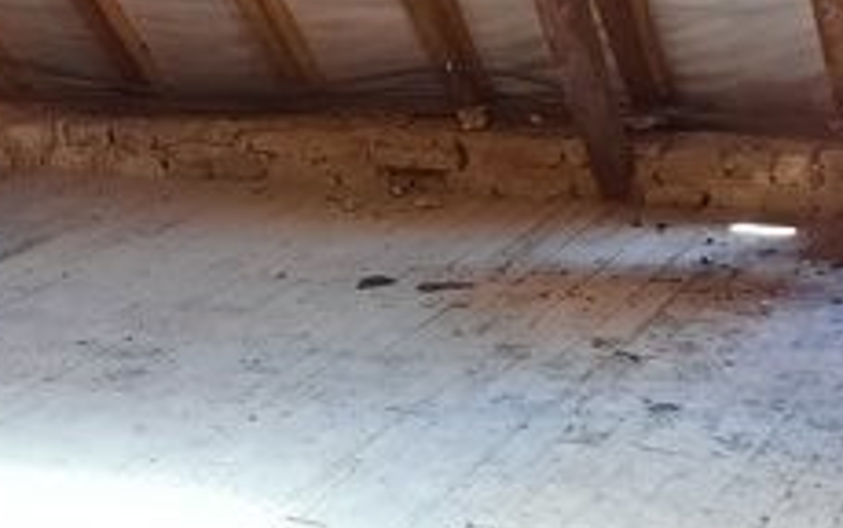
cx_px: -114
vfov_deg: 14.2
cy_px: 180
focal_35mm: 92
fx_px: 2115
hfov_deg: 21.3
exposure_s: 1/50
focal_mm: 4.6
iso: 320
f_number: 2
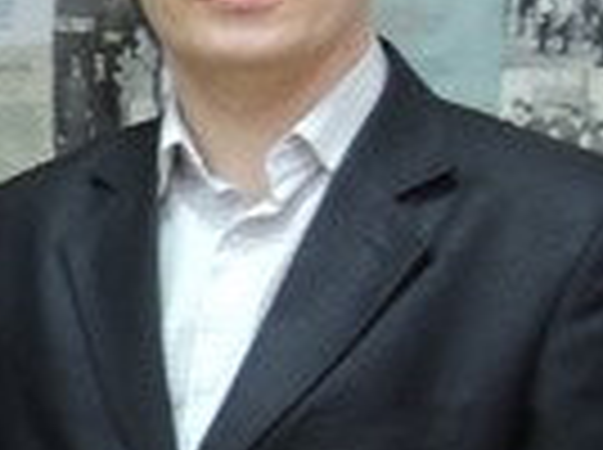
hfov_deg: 8.2
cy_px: 387
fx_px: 3634
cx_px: -1156
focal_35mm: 209
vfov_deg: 7.1
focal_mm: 6.2
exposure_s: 1/15
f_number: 3.3
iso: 400
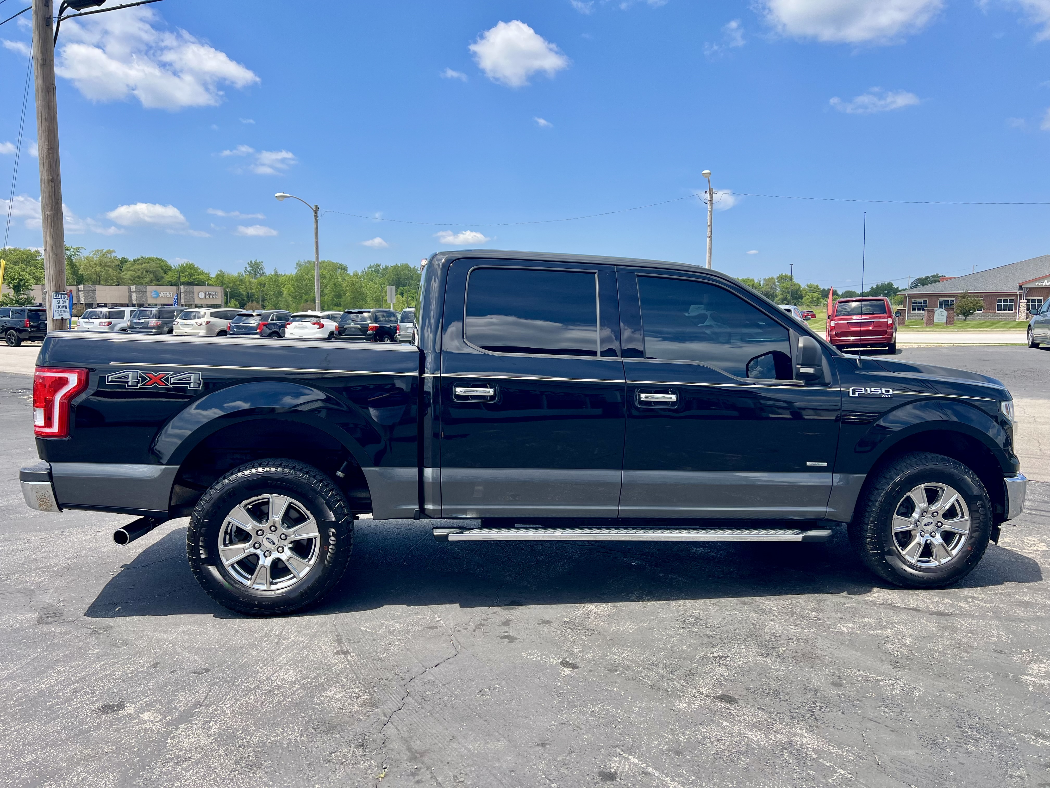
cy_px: 394
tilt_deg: -6.3
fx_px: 789
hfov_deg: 67.3
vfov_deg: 53.1
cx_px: 525
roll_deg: +0.4
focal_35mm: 26
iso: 50
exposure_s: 1/2915
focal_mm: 5.7
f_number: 1.5
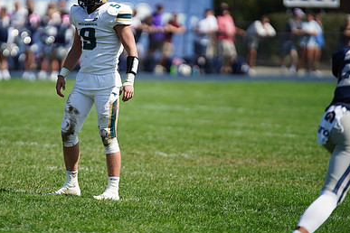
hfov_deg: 4.6
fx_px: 4375
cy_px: 66
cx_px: 114
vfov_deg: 3.1
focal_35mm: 450
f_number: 2.8
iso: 400
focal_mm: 300
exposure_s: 1/5000
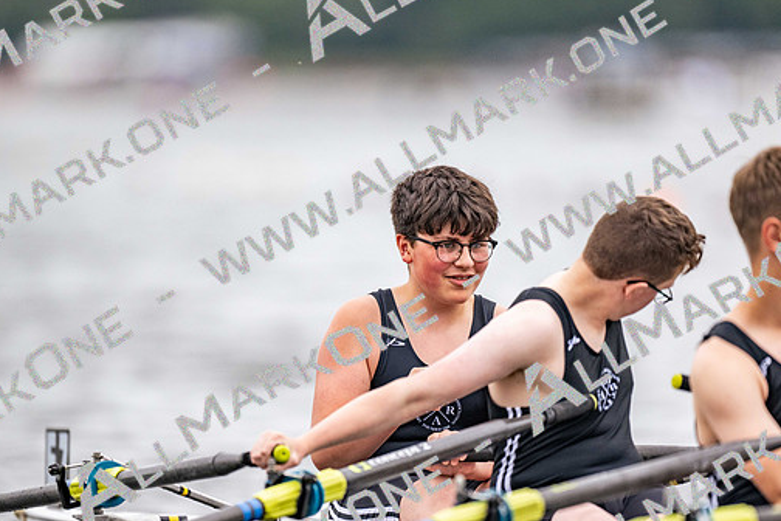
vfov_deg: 2.0
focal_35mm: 690
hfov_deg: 3.0
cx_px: 392
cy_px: 289
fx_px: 14968
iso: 1000
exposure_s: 1/2500
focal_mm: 600
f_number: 4
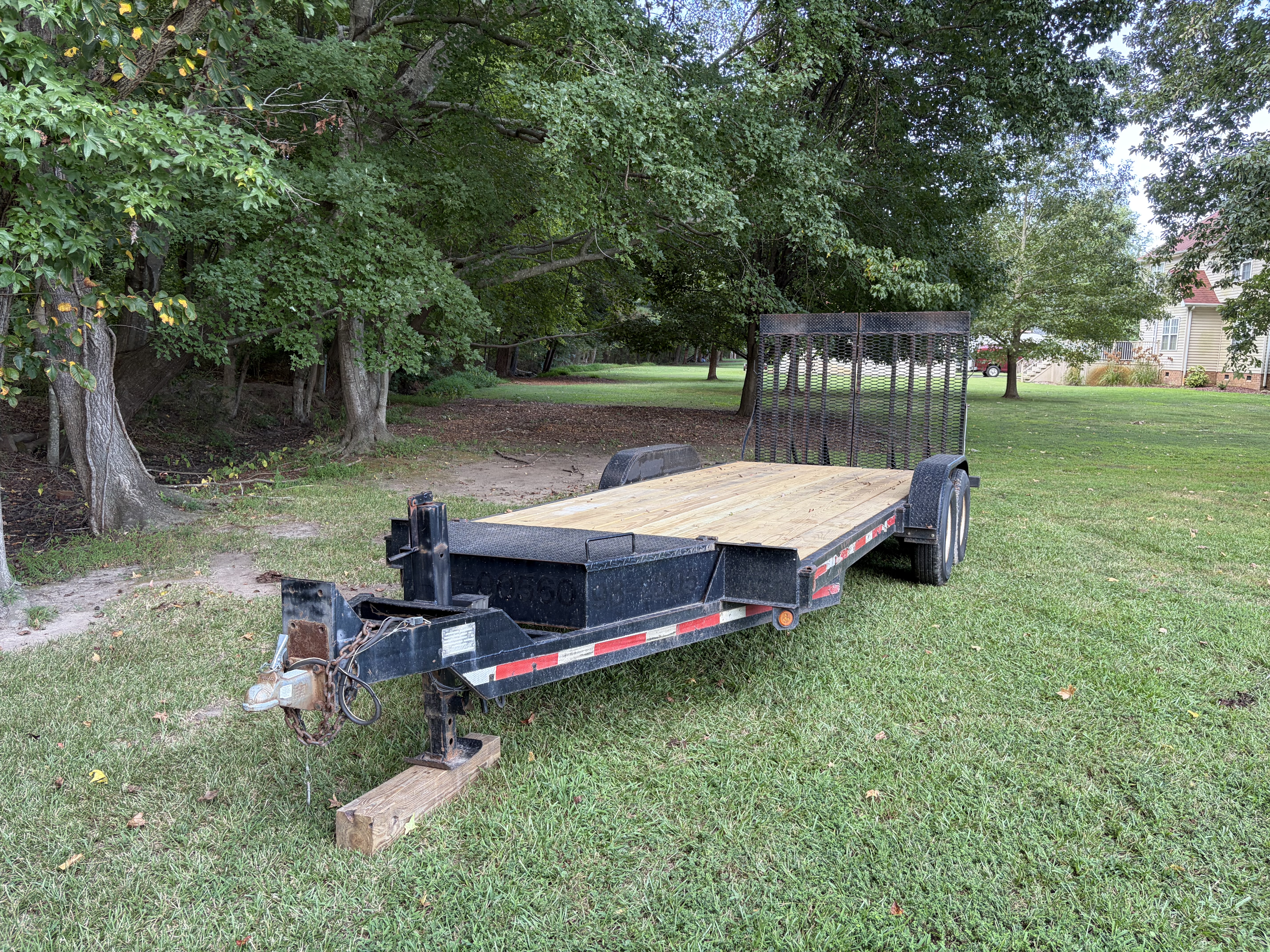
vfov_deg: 53.1
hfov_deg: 67.3
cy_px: 476
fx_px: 954
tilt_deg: -6.7
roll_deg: -2.0
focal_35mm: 26
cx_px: 635
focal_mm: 5.96
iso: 64
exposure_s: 1/122
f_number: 1.6
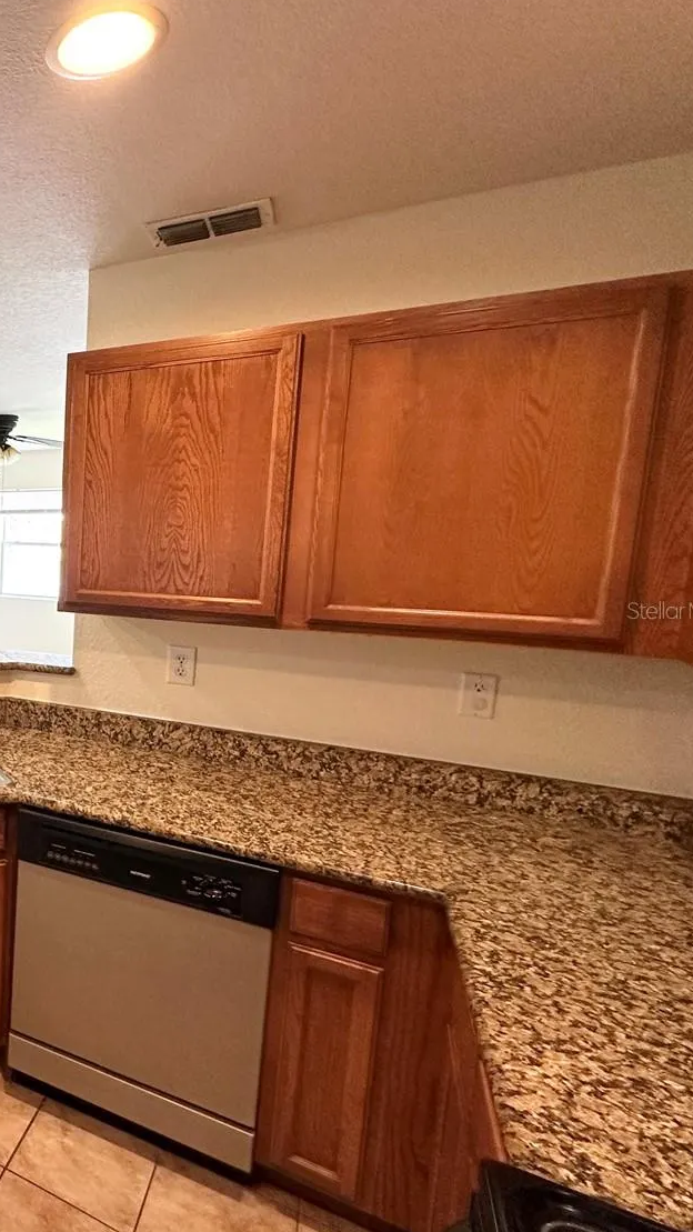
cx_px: -157
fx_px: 719
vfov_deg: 81.2
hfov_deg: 37.5
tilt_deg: -6.9
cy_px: 610
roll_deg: -0.4
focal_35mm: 22
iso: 200
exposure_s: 1/120
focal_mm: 2.22
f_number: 2.2
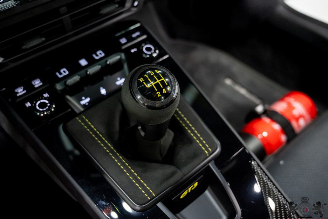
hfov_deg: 54.4
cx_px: 160
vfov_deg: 37.8
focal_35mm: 35
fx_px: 319
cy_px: 118
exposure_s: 1/60
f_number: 4.5
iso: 3200
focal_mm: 32
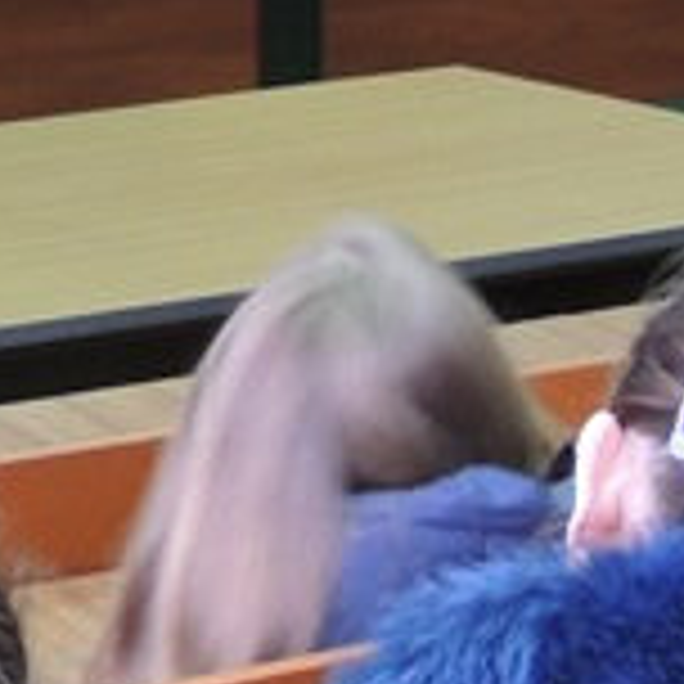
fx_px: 5186
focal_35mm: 232
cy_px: -387
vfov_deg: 7.4
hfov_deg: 7.2
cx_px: -738
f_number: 3.6
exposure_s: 1/20
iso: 400
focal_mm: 8.9
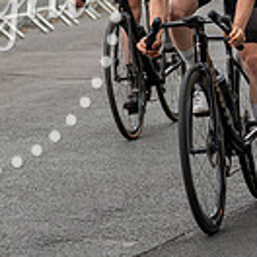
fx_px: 2201
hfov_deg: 6.7
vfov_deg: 6.6
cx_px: 241
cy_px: -102
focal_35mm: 262
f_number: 2.8
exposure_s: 1/800
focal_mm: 70
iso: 400
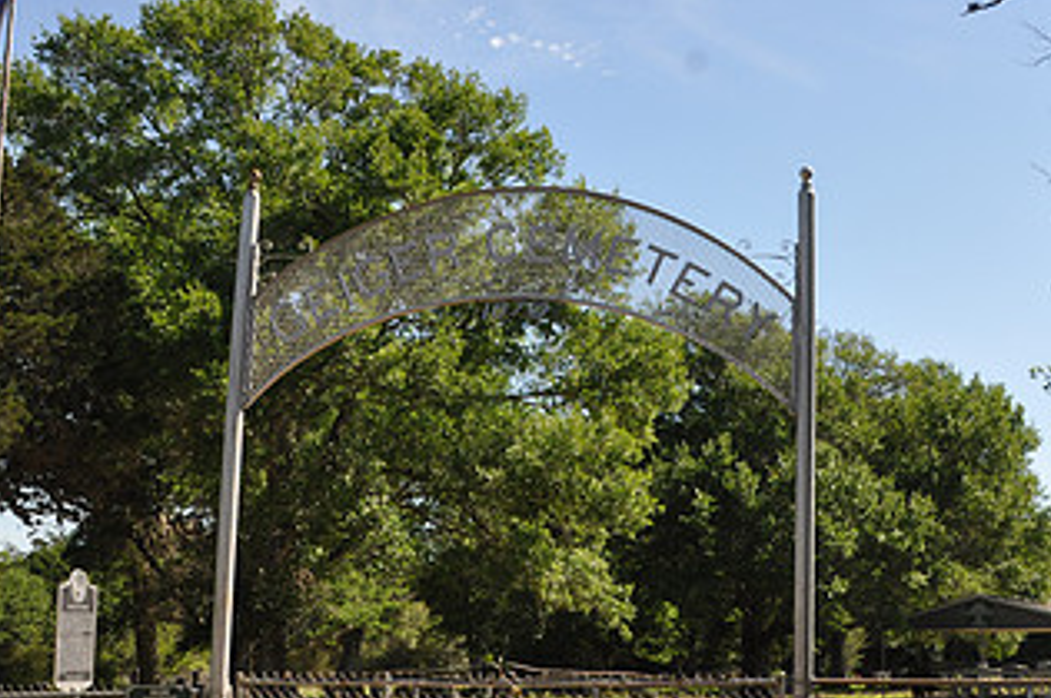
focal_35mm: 55
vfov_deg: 24.6
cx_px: 635
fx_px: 1604
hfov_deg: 36.1
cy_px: 334
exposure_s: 1/125
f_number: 11
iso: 200
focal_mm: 20
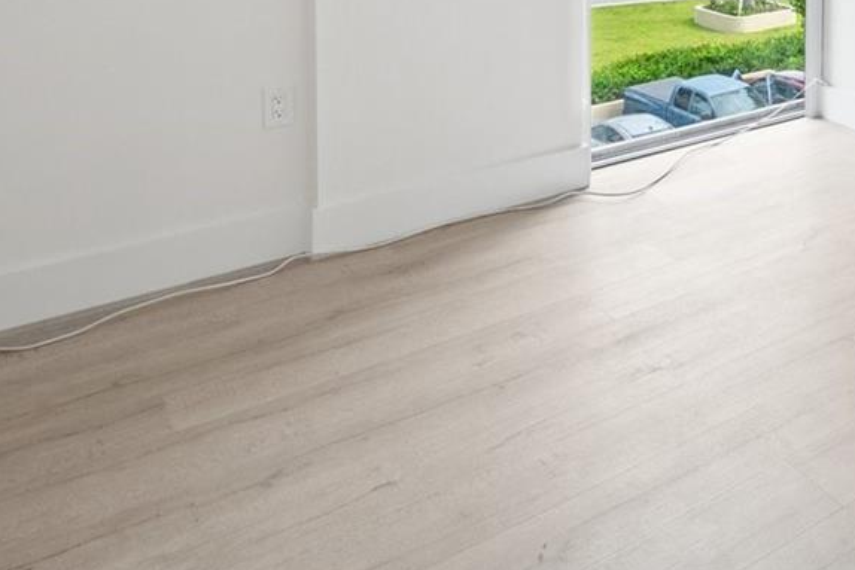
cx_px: 830
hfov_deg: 43.4
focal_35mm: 39
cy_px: -167
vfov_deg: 28.3
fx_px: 926
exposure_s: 1/30
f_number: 8
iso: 200
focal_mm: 14
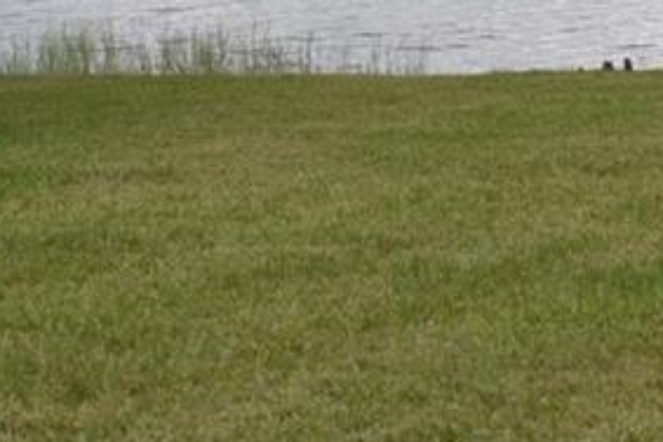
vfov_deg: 4.5
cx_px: 195
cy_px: -162
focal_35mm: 306
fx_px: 5635
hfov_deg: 6.7
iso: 200
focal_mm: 36
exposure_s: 1/320
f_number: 9
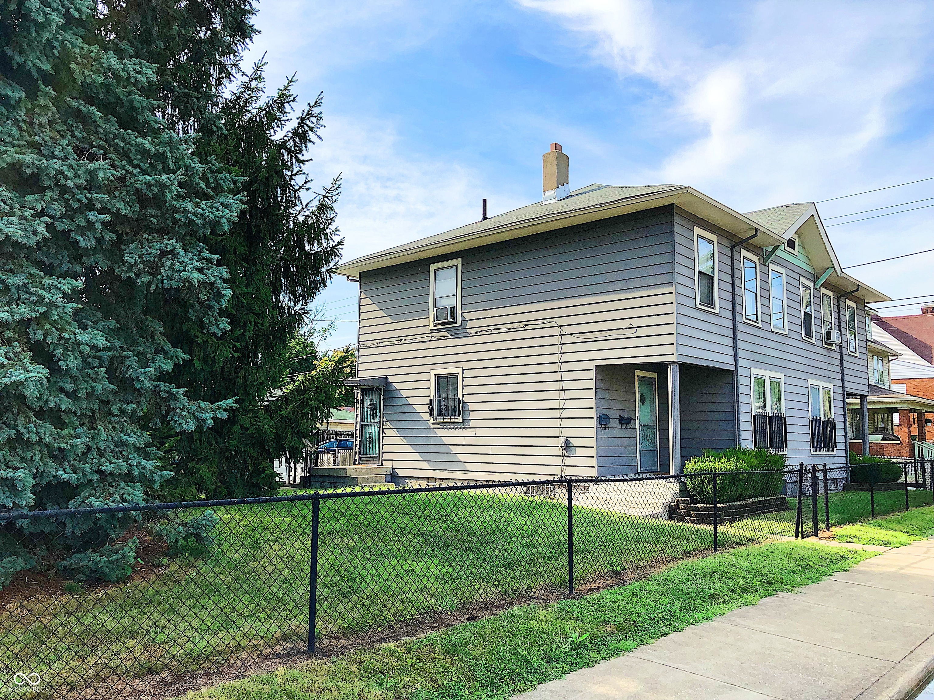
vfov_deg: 49.7
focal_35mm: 28
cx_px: 467
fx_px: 755
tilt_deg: +5.2
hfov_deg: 63.4
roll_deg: -0.1
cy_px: 350
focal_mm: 3.99
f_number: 1.8
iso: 20
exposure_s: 1/1263
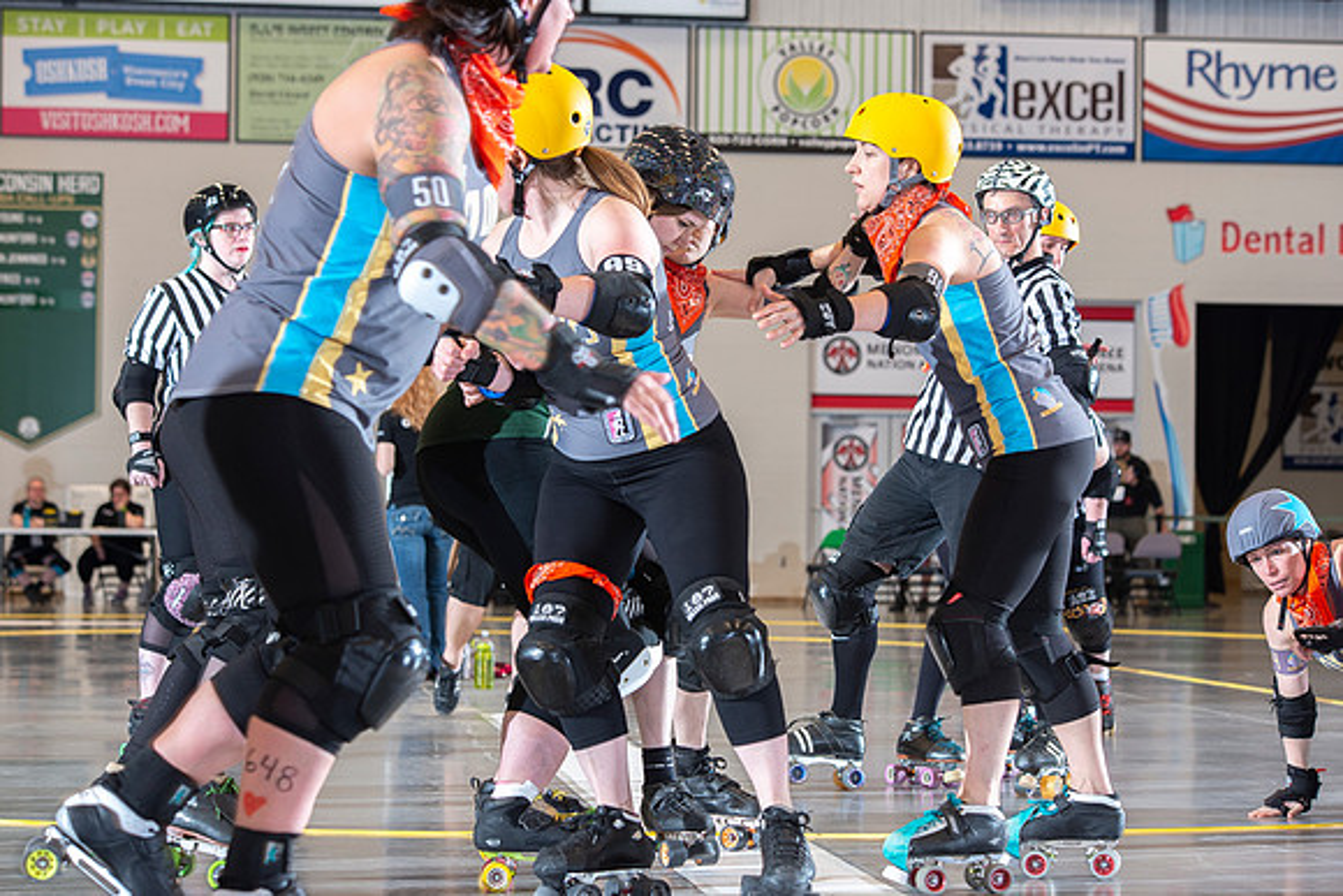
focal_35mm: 100
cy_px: 448
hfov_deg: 20.4
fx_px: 3731
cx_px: 672
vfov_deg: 13.7
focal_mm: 100
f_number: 5.6
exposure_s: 1/160
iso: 640
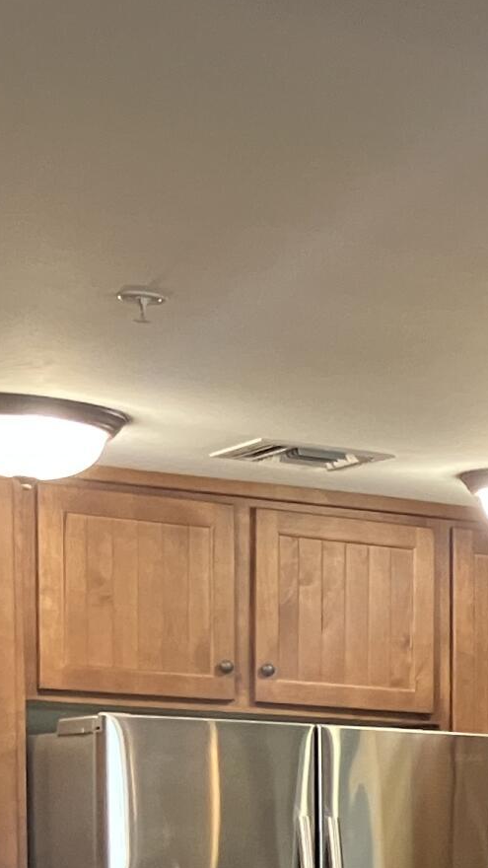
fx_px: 2392
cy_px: 1082
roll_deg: -1.6
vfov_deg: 19.2
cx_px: 995
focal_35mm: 104
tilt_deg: -4.0
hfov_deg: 10.6
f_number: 1.8
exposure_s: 1/40
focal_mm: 3.99
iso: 320
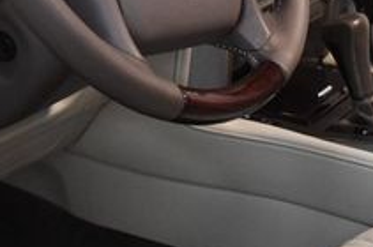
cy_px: -28
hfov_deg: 22.3
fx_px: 941
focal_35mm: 91
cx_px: 113
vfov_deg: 14.6
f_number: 3.5
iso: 1800
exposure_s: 1/125
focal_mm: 20
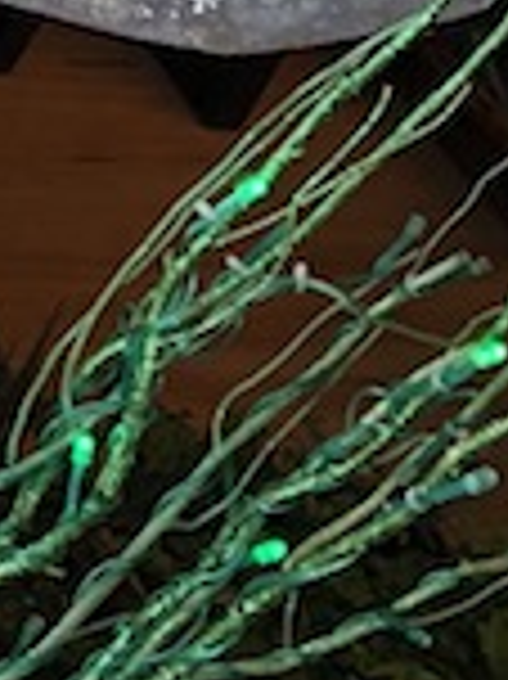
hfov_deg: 7.6
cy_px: -92
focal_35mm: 173
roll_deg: -17.0
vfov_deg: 11.3
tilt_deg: -33.6
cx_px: -971
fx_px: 3390
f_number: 1.8
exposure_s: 1/120
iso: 40
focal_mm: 3.99
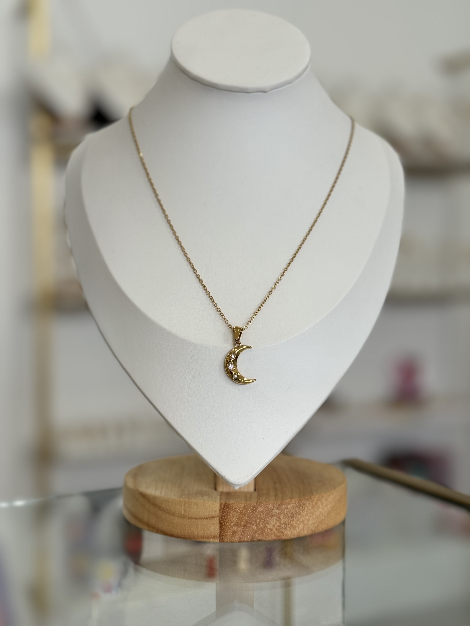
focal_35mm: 48
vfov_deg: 39.7
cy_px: 313
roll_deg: +0.2
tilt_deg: -3.2
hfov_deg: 30.3
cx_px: 235
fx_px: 869
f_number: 1.78
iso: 64
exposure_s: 1/121
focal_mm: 6.76
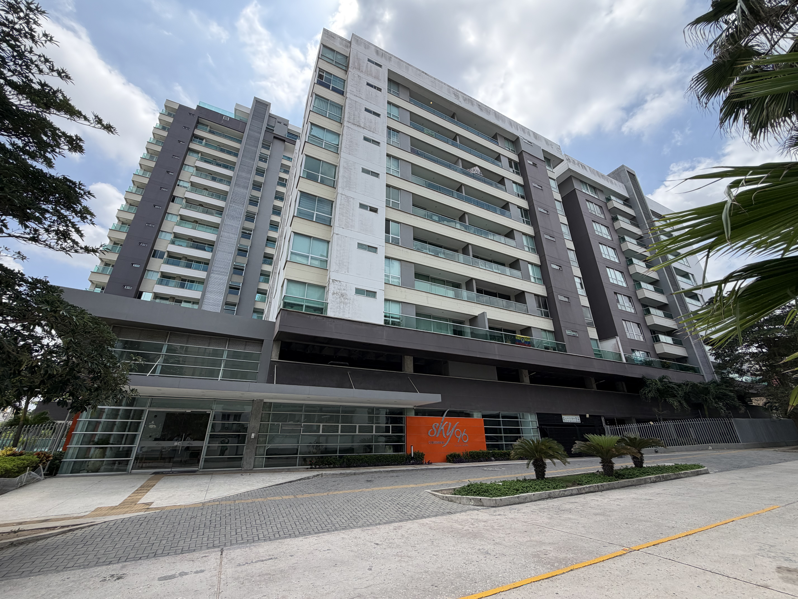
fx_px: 323
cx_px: 399
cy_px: 300
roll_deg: +0.8
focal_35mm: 14
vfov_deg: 85.7
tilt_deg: +23.5
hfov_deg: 102.1
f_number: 2.2
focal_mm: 2.22
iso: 32
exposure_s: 1/770
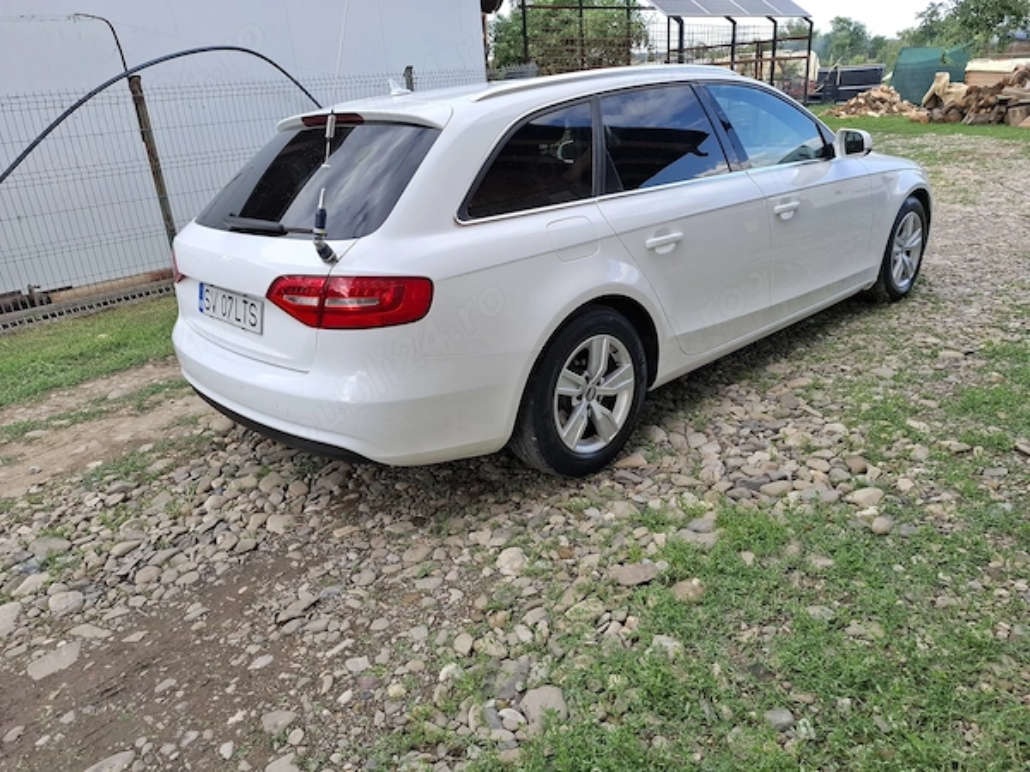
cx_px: 515
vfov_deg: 58.9
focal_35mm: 23
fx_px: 684
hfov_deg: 73.9
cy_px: 386
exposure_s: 1/407
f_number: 1.8
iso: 50
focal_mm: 5.54
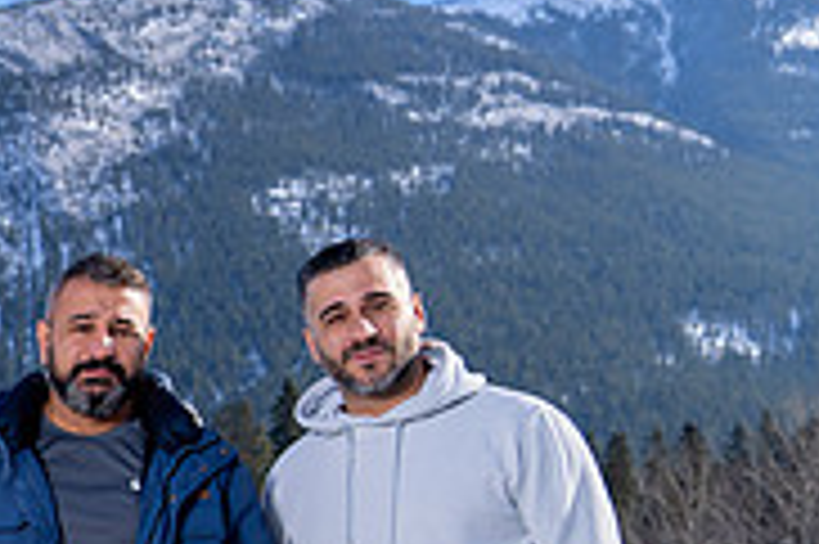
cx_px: -374
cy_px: 726
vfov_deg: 15.1
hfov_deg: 20.6
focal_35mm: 86
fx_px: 1955
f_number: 3.5
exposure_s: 1/400
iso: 50
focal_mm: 27
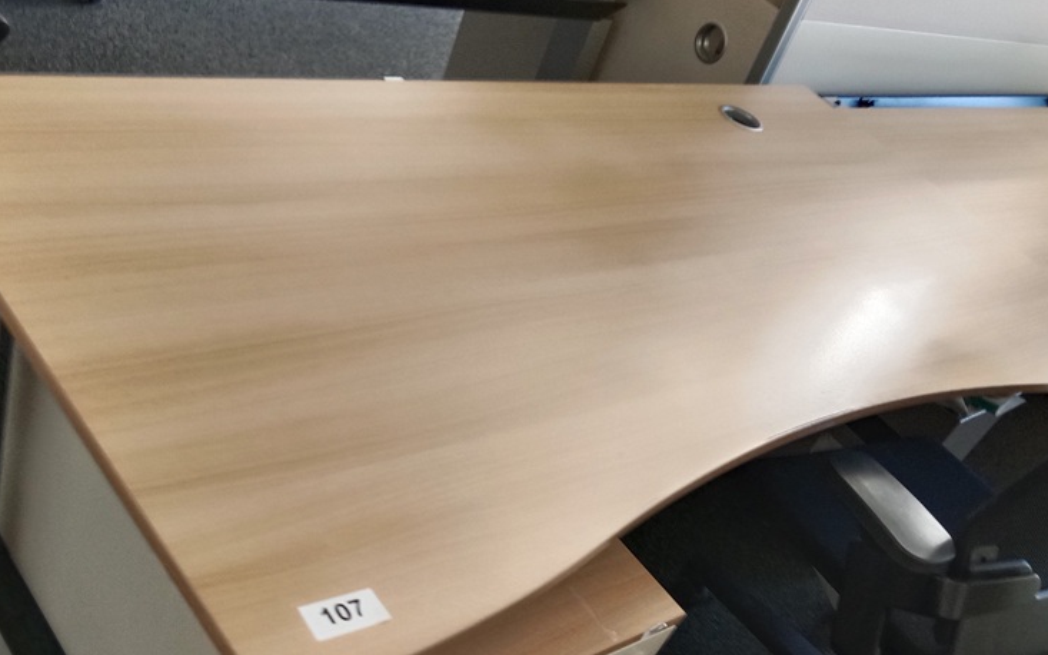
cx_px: 512
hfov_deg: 49.3
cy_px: 495
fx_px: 1142
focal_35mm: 40
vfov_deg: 31.4
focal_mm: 3.65
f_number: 2.2
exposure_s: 1/33.3
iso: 268
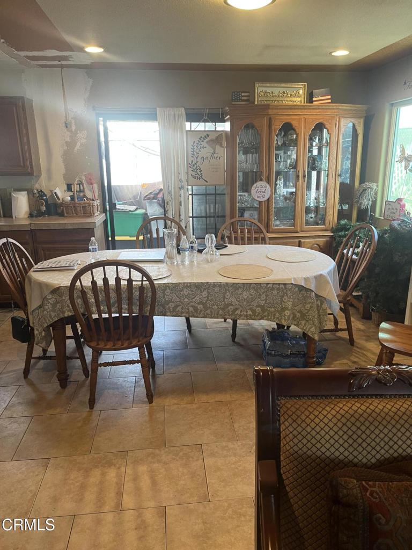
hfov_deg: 53.1
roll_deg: -0.4
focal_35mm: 26
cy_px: 275
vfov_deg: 67.3
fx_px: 413
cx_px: 206
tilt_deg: -16.1
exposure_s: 1/60
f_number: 1.6
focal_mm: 5.1
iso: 125
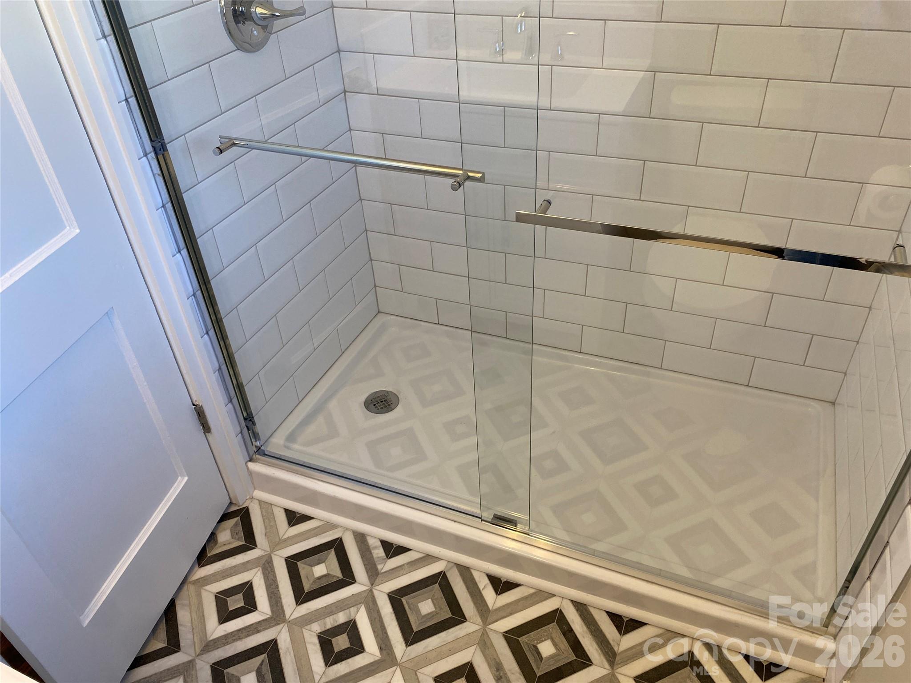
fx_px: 684
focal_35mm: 26
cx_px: 456
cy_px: 342
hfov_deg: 67.3
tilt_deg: -37.5
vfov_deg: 53.1
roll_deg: +4.5
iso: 125
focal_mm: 4.25
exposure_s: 1/120
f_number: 1.8
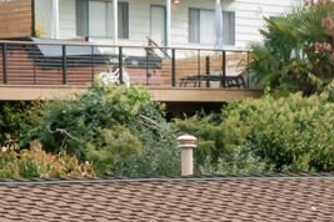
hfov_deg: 11.5
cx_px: 141
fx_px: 1651
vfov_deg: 7.2
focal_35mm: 178
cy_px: 556
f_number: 8
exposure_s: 1/120
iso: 200
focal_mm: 10.26
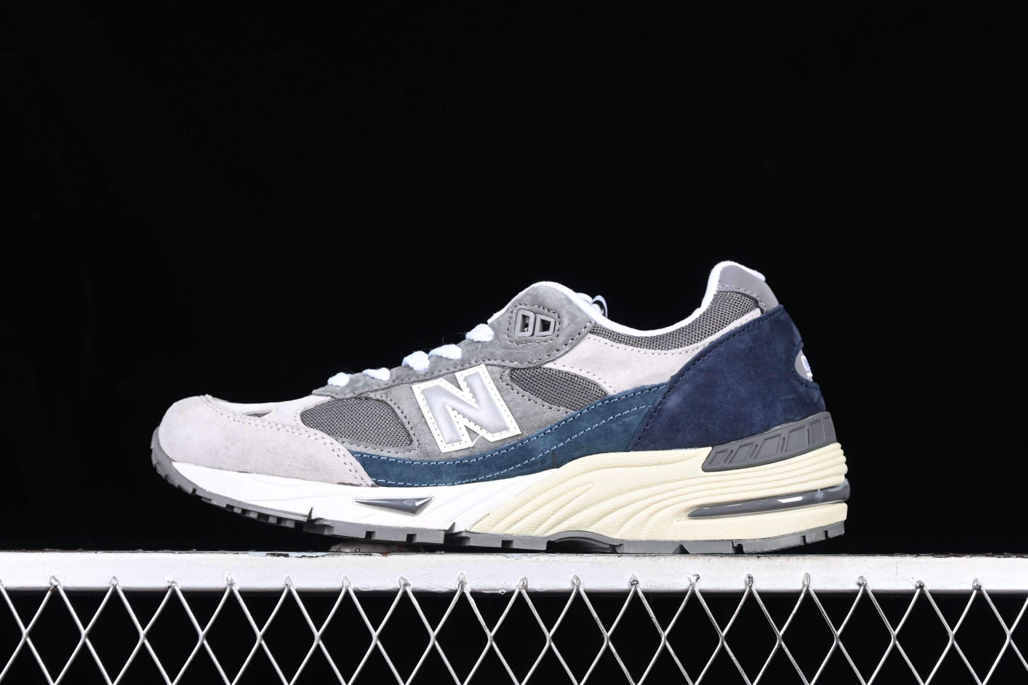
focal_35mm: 75
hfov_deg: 27.0
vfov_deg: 18.2
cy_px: 342
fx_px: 2142
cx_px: 514
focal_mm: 50
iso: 160
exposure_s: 1/60
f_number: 6.3
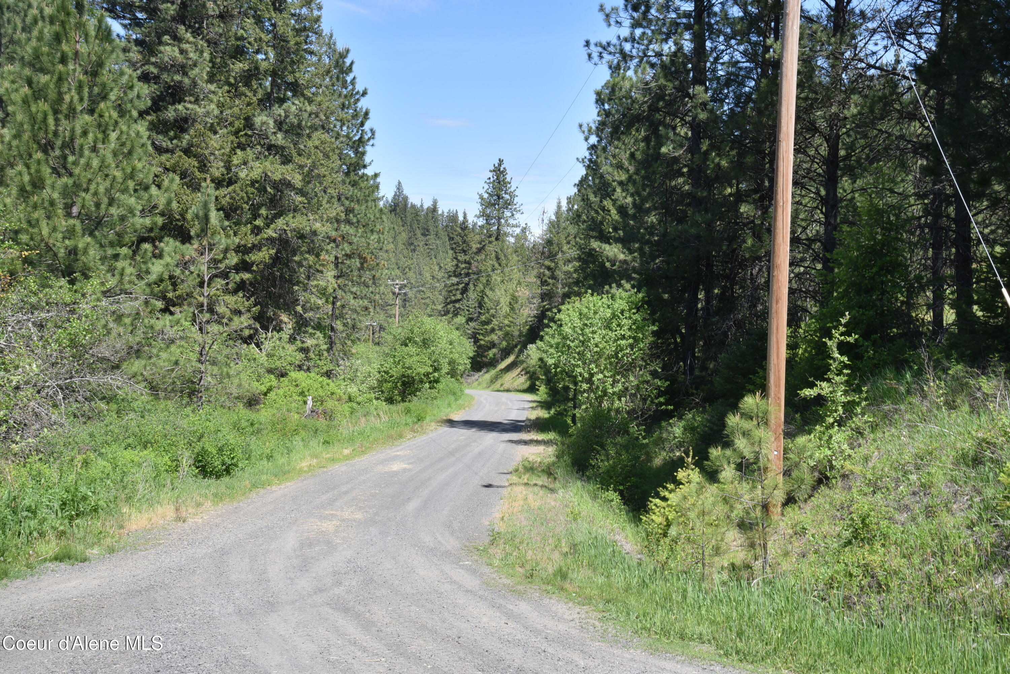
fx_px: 1234
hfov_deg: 44.5
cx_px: 505
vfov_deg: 30.5
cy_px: 337
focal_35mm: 44
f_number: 22
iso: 250
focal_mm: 44
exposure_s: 1/50
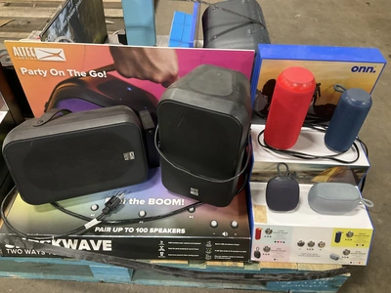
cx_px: 196
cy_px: 146
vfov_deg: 48.2
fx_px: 328
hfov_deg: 61.7
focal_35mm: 29
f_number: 1.8
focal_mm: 3
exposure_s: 1/40
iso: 320
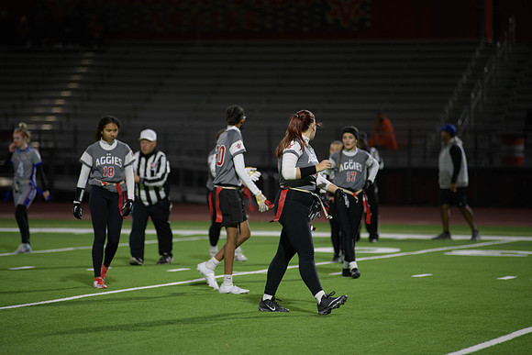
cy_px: 178
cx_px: 266
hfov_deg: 10.3
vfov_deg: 6.9
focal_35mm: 200
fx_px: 2956
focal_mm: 200
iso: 800
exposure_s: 1/200
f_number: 2.8
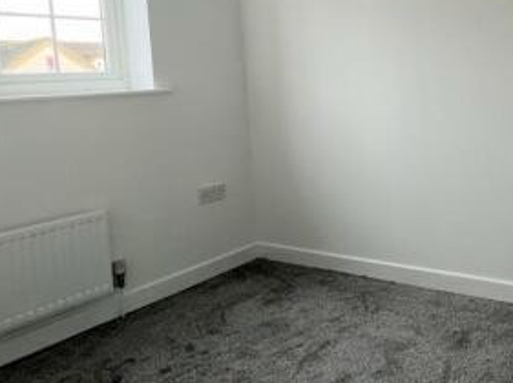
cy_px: 96
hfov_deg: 52.3
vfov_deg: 49.2
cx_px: 510
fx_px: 400
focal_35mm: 27
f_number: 1.8
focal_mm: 1.57
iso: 125
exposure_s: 1/50
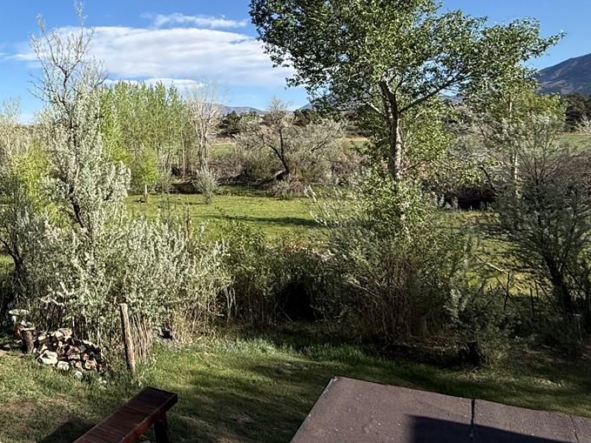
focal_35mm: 33
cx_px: -8
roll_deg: +1.2
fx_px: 563
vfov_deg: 41.6
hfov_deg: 46.0
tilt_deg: +3.1
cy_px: 108
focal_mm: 2.22
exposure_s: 1/1901
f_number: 2.2
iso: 50
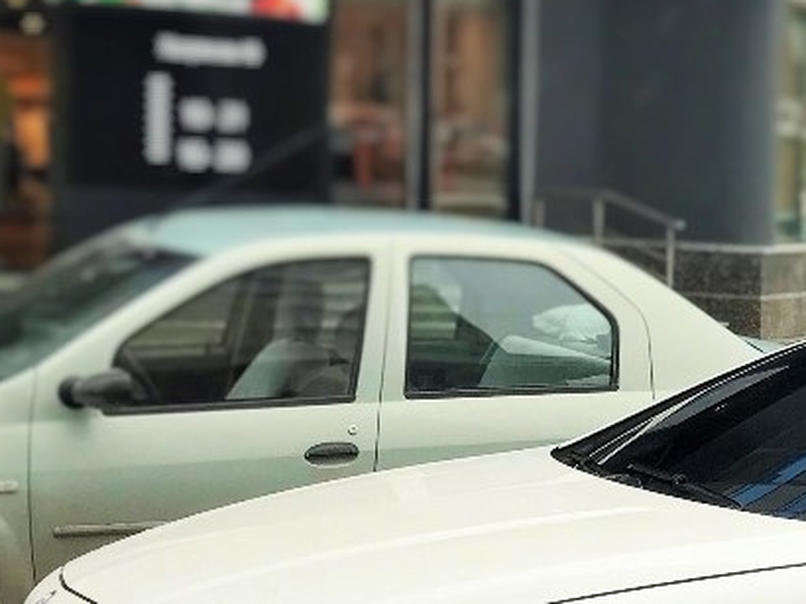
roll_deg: -0.4
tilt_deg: -8.3
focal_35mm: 70
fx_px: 1629
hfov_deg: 25.5
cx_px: 920
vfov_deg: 20.6
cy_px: 541
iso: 20
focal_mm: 3.99
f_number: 1.8
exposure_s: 1/484
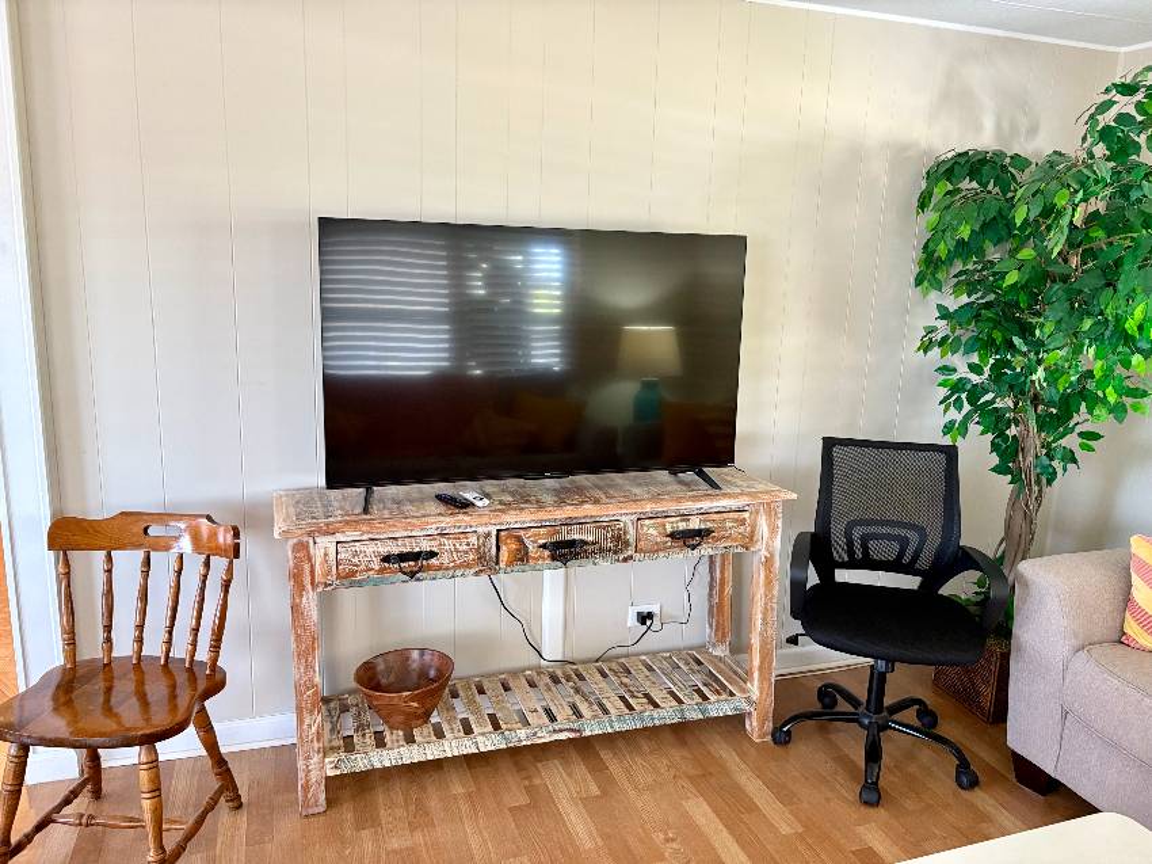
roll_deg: -1.3
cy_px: 432
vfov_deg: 53.0
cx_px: 576
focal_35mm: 26
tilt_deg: -12.1
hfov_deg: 67.3
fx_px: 865
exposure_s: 1/60
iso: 250
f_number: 1.6
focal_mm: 5.96
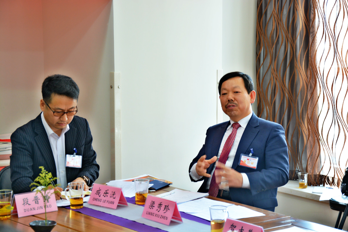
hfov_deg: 26.0
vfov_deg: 17.5
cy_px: 116
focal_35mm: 78
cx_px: 174
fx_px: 754
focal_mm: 52
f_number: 5
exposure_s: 1/20
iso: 320
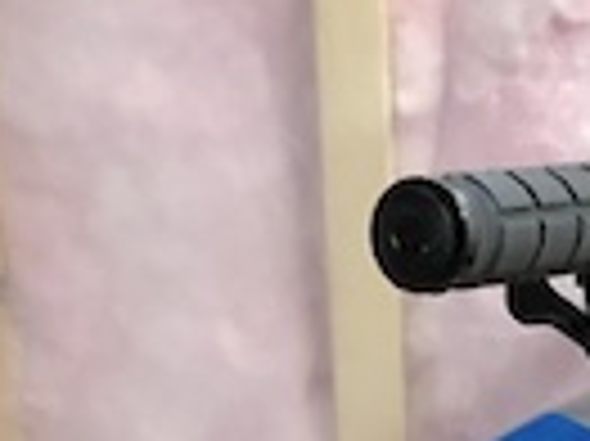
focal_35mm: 171
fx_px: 2912
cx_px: 486
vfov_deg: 8.0
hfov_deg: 11.5
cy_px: 1080
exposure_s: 1/4
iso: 100
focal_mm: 3.99
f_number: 1.8
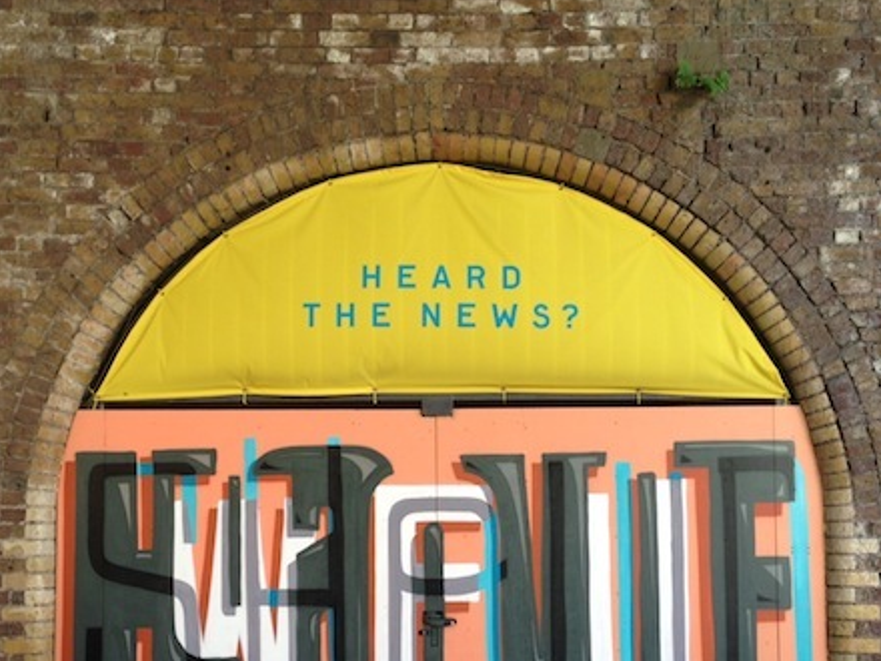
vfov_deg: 29.9
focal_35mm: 48
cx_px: 428
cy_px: 475
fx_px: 1222
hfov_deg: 39.7
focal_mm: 4.13
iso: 50
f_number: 2.4
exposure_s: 1/60
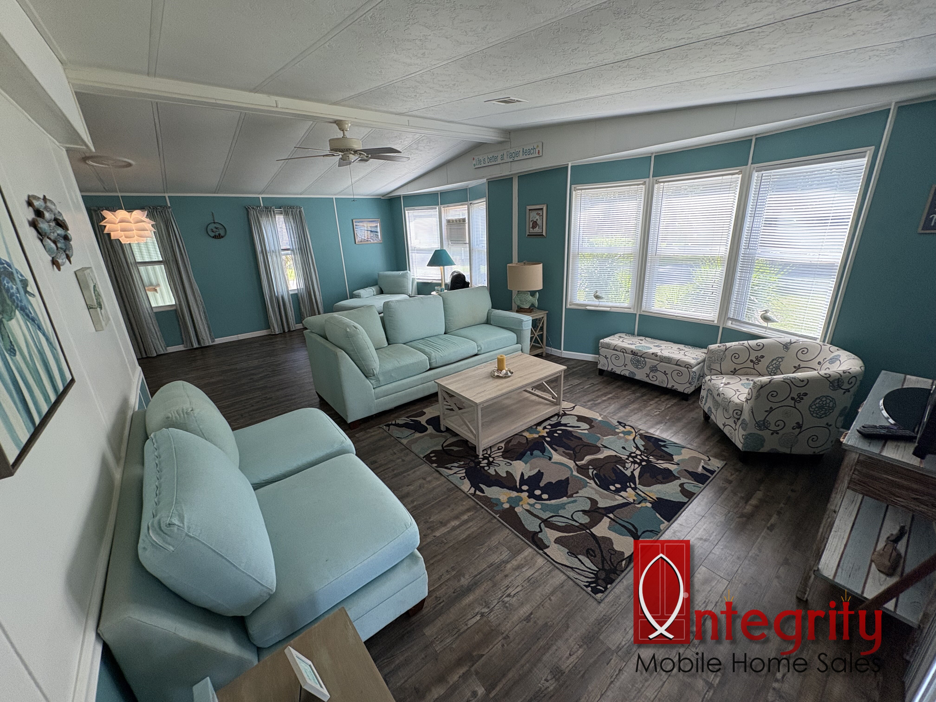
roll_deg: +3.3
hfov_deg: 102.1
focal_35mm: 14
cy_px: 351
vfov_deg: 85.7
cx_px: 468
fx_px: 379
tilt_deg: -18.9
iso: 160
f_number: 2.2
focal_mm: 2.22
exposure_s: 1/120
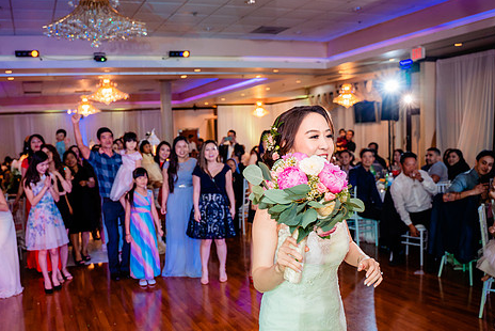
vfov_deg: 37.8
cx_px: 195
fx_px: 482
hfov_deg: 54.0
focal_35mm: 35
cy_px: 196
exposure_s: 1/160
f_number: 3.5
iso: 1000
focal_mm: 28
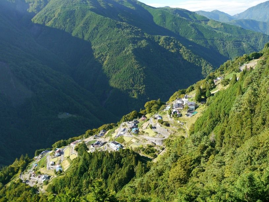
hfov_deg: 38.2
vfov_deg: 29.1
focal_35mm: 50
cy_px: 101
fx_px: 388
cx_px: 134
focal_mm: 25
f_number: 4.7
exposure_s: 1/60
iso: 160
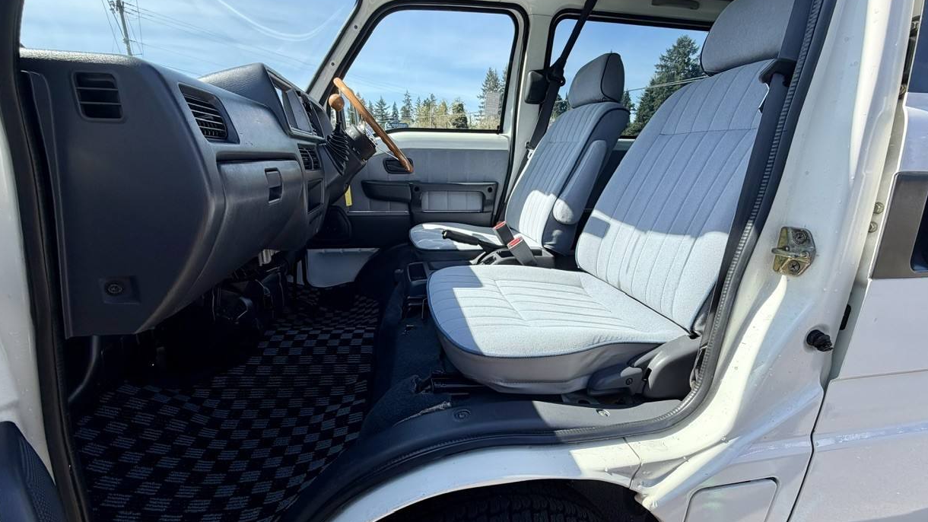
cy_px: 269
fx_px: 394
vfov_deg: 67.1
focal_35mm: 16
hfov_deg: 99.4
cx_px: 471
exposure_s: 1/527
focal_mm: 2.22
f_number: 2.2
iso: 40
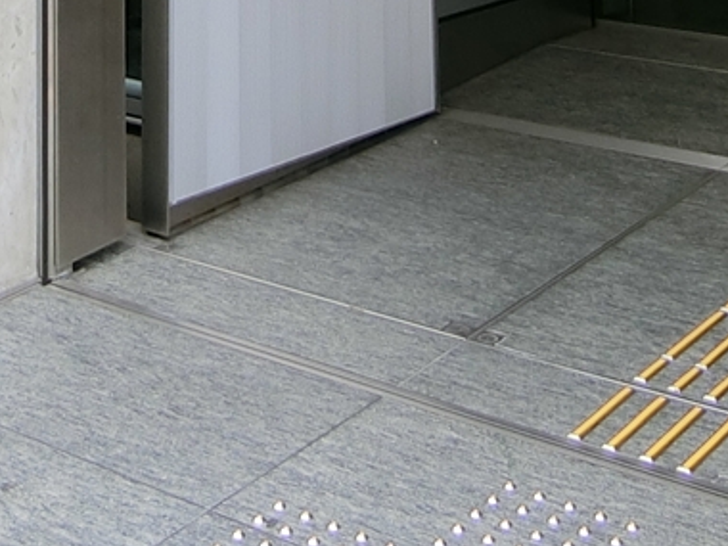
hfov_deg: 24.1
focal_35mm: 80
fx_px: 1682
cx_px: 157
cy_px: -508
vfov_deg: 15.3
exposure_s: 1/200
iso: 80
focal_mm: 4.06
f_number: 2.7
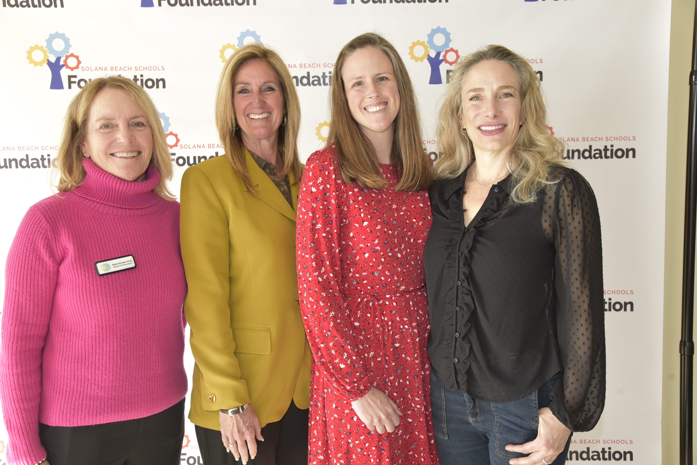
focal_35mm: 32
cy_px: 232
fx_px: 620
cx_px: 348
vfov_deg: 41.1
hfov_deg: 58.7
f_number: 7.1
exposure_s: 1/100
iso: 800
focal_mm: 32
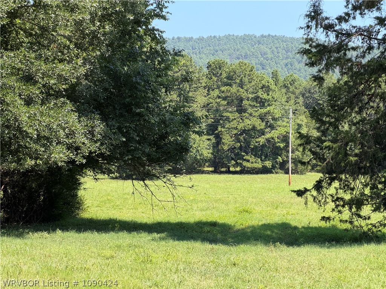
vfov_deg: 14.8
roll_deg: +0.8
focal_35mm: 100
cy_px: 144
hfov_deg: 19.6
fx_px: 1115
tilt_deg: +1.1
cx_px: 193
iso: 50
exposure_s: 1/368
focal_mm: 16.89
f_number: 2.8
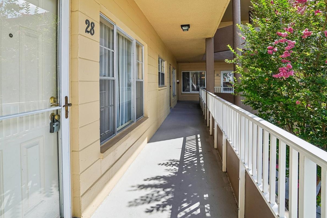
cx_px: 146
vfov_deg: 61.2
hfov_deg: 83.7
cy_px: 84
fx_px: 182
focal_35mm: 20
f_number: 8
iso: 100
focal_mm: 10
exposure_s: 1/90
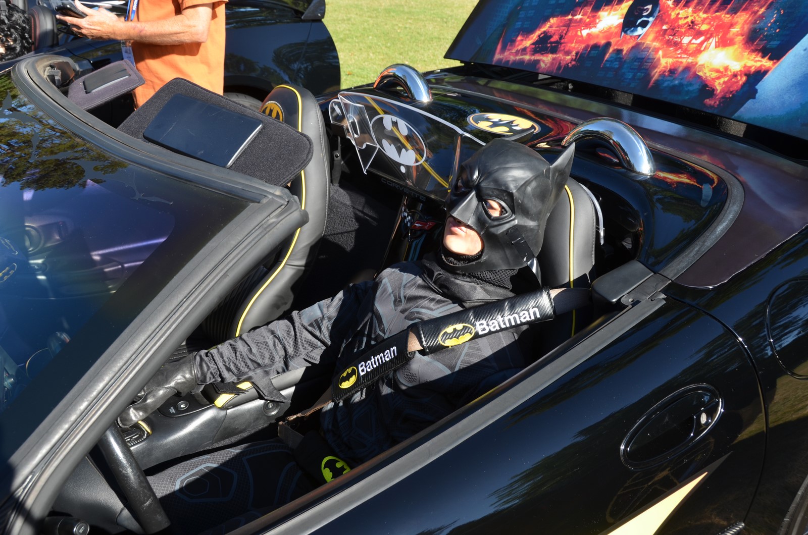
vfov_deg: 39.8
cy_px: 268
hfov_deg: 57.3
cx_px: 404
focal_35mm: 33
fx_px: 739
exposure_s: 1/250
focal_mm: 22
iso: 200
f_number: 8
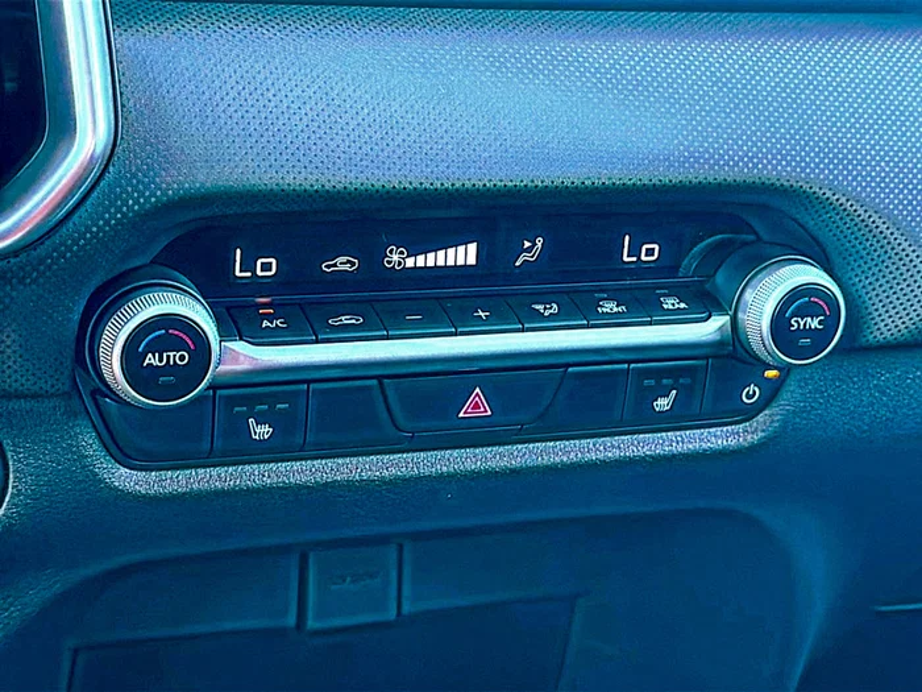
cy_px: 346
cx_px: 461
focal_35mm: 57
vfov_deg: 25.7
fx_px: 1518
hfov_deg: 33.8
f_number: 1.78
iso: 160
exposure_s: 1/79
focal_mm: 6.86
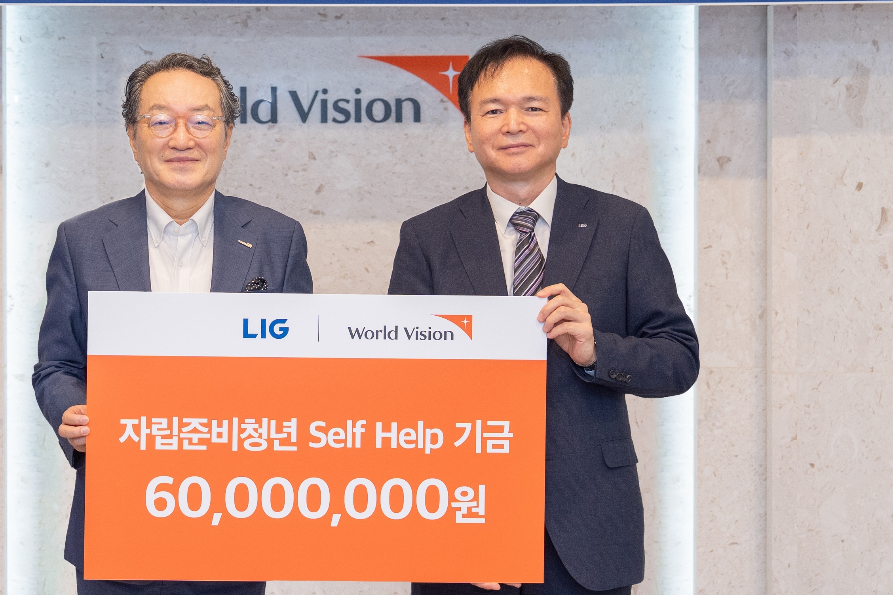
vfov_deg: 17.4
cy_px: 159
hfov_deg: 25.9
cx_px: 342
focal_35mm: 78
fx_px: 1935
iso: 1000
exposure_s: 1/160
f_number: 4
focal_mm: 44
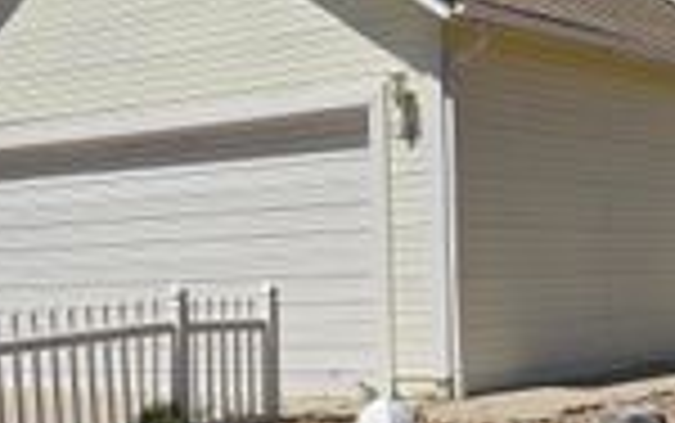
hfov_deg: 25.5
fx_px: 1491
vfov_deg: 15.9
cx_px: 405
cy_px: 403
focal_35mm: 81
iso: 12
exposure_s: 1/1904
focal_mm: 6.3
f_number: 1.7
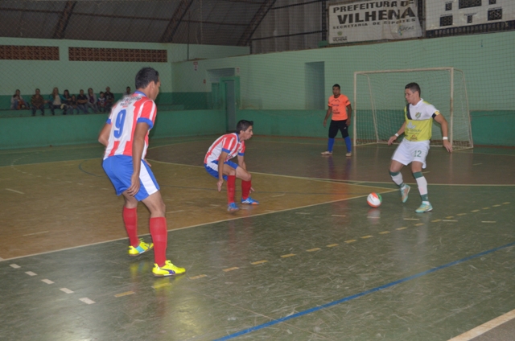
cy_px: 170
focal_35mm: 45
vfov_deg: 29.7
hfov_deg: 43.7
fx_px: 642
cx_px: 258
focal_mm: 30
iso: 400
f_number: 4.5
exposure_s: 1/60
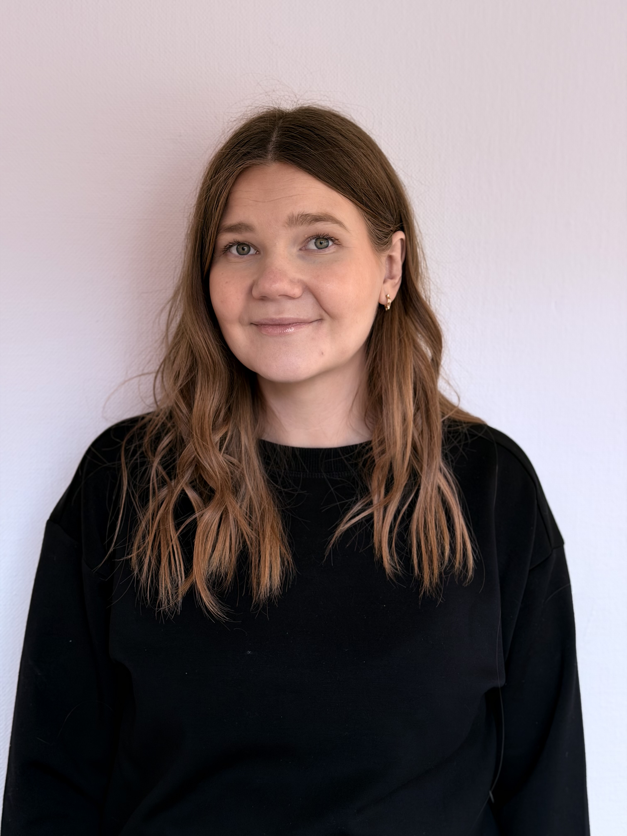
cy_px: 418
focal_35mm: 48
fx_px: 1159
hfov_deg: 30.3
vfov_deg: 39.7
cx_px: 314
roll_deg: -0.3
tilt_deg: -6.5
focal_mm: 6.76
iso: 80
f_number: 1.78
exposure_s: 1/100
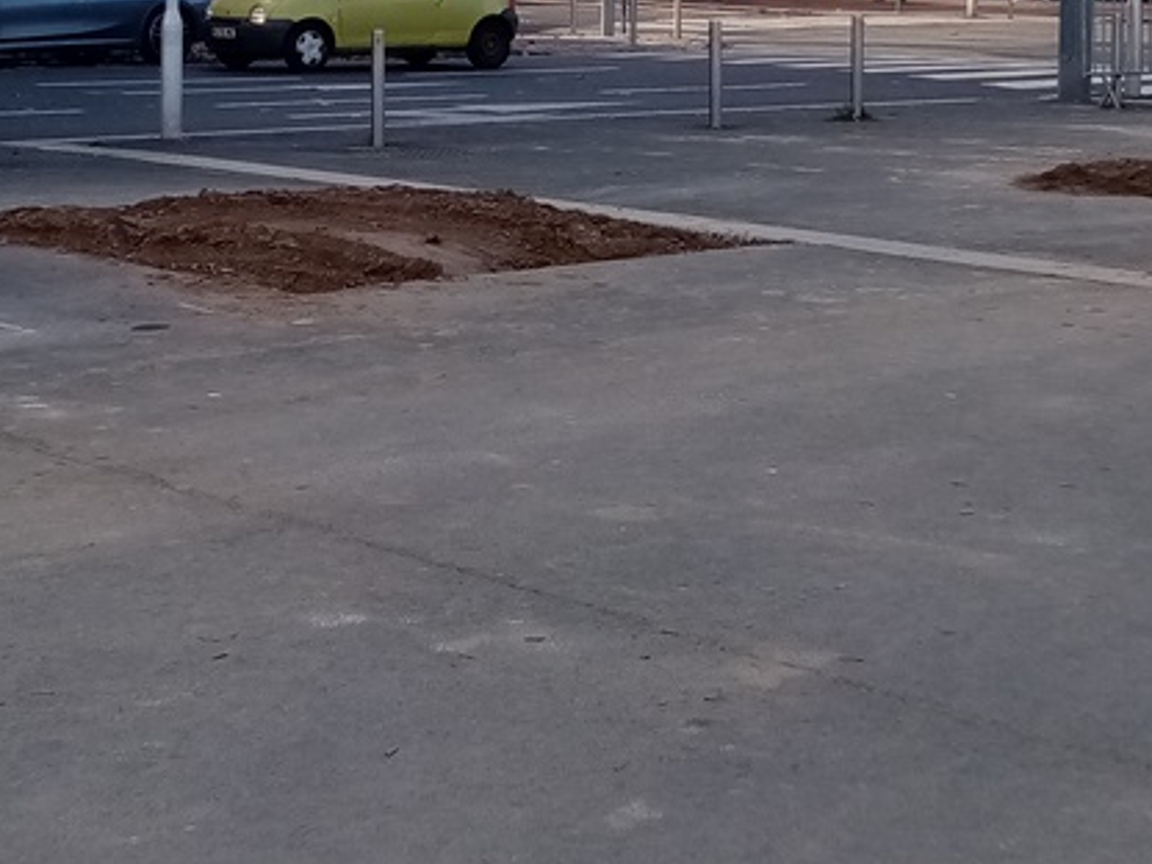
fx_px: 2662
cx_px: 424
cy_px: 11
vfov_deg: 18.0
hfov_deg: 24.3
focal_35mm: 80
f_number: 1.8
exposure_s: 1/428
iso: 105
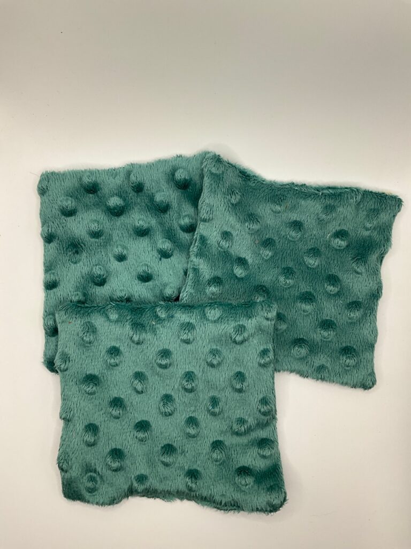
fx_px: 459
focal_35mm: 29
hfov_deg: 48.2
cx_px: 206
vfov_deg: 61.7
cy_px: 274
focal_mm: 3
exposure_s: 1/128
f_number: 1.8
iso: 16
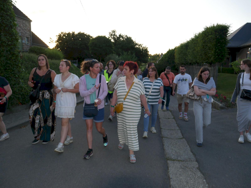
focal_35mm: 28
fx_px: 203
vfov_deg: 49.8
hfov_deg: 63.4
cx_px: 126
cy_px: 94
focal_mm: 14
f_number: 5
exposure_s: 1/160
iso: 200
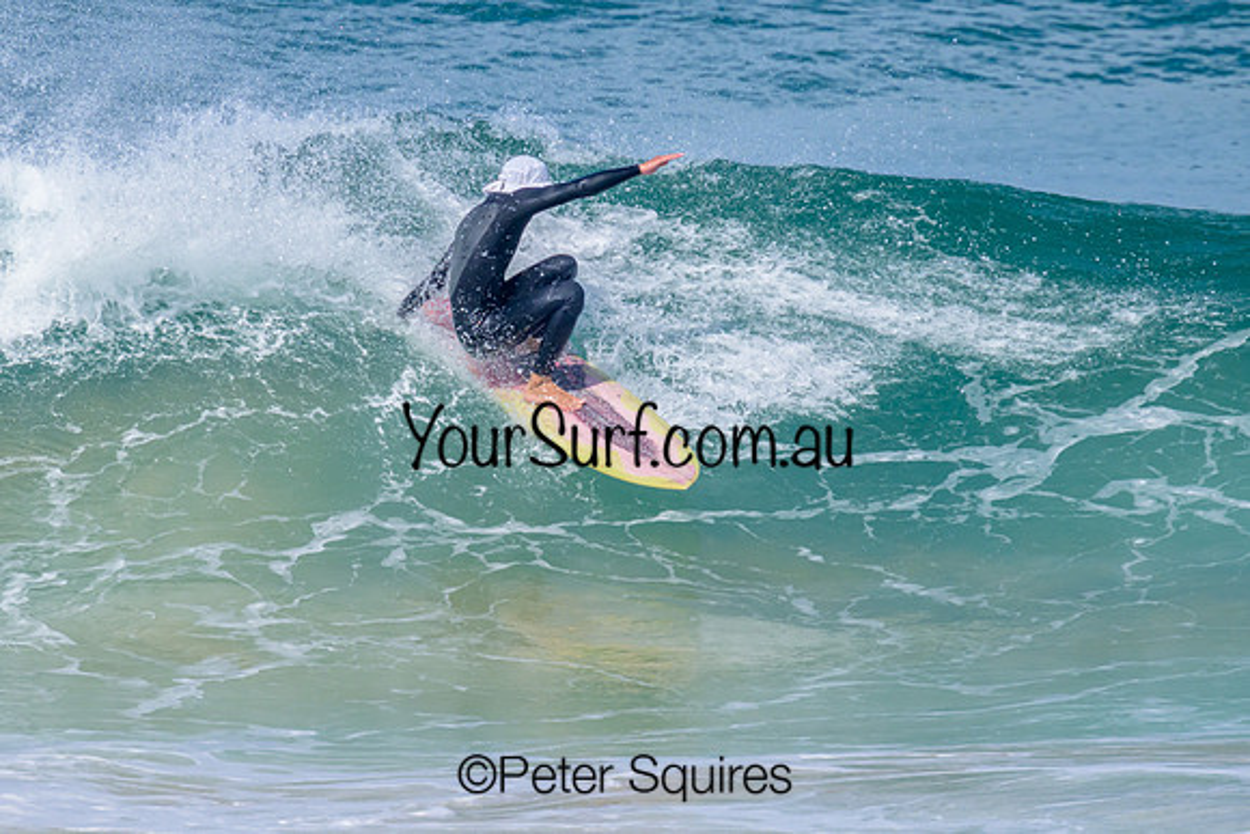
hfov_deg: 1.9
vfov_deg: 1.3
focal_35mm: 1095
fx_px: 38011
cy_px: 299
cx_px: 583
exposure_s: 1/2000
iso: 640
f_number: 11
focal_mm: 800
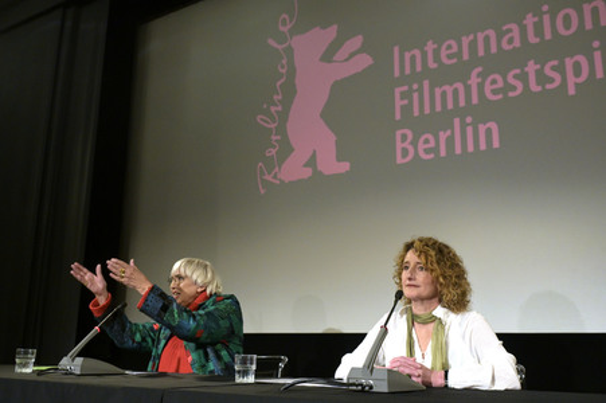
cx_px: 303
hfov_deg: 55.8
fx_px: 572
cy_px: 202
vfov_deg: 38.8
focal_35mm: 34
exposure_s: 1/250
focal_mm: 34
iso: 5000
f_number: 5
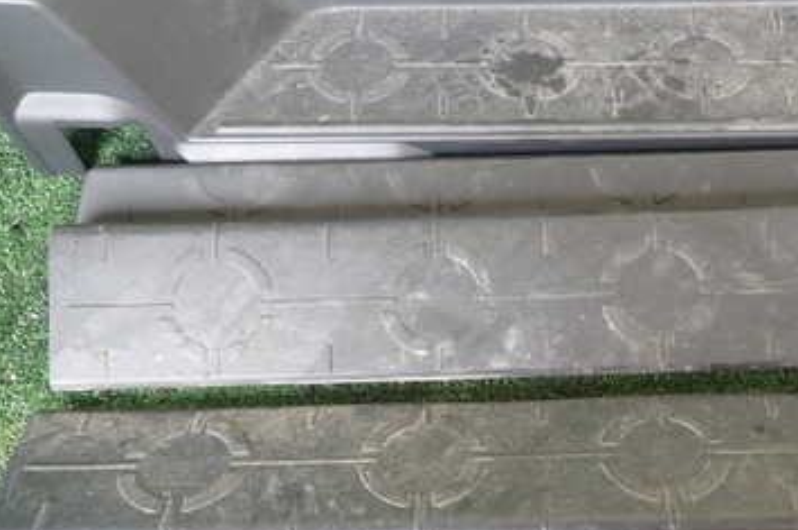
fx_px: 974
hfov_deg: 44.0
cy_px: 350
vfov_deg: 30.2
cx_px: 522
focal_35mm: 44
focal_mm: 4.5
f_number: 2
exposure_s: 1/50
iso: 200
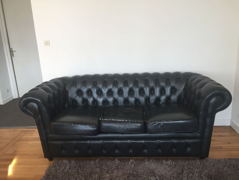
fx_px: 200
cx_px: 120
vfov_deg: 48.2
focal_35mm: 29
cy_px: 90
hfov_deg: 61.7
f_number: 2.2
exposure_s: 1/33
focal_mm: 4.15
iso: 32
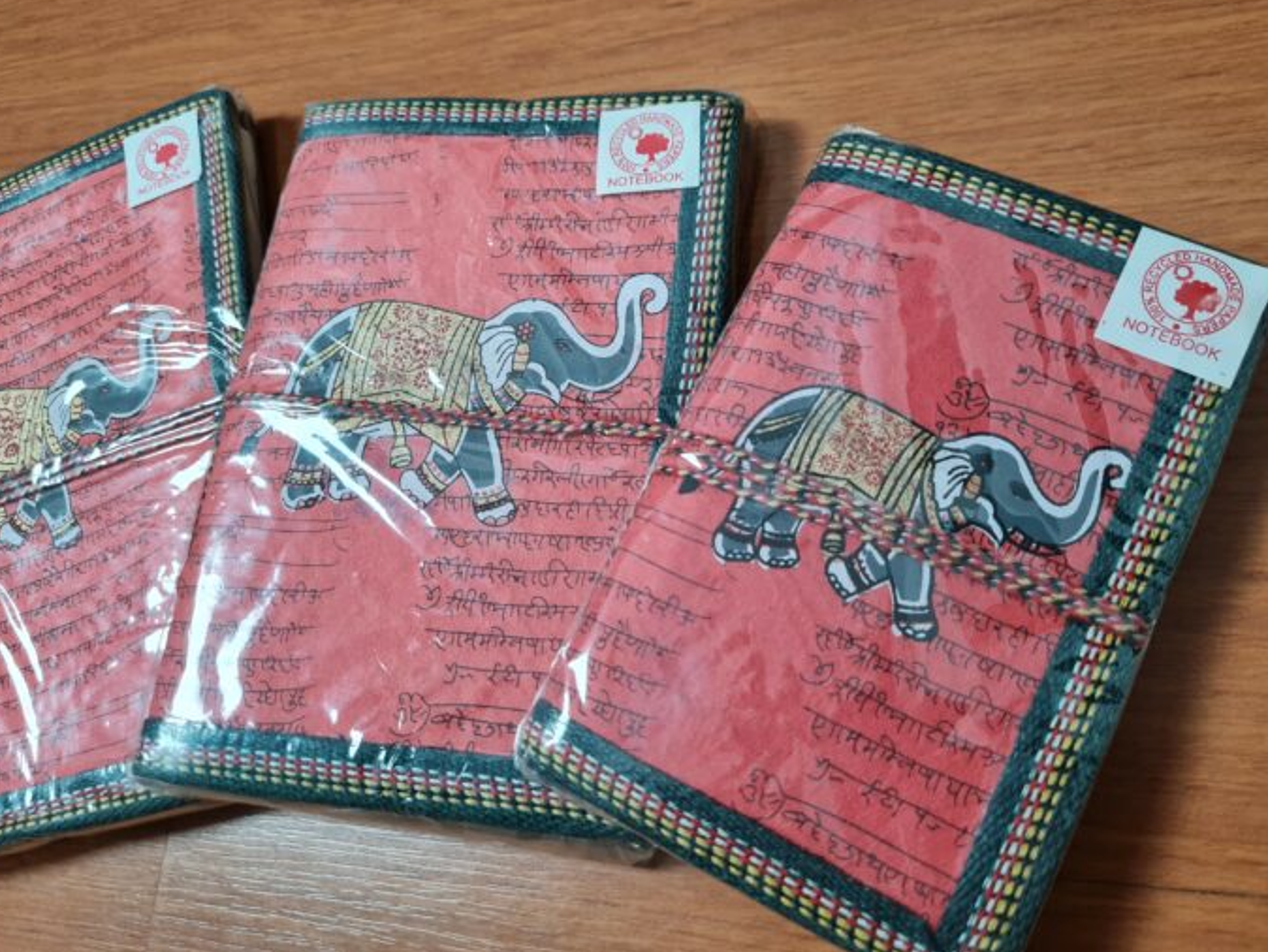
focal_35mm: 27
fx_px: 989
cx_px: 632
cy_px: 466
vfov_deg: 51.4
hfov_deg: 65.3
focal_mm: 5.4
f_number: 1.8
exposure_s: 1/60
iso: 250
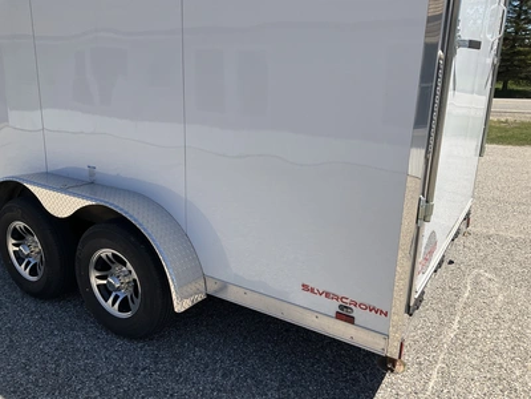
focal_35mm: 29
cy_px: 200
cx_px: 266
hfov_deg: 61.7
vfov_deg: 48.2
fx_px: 445
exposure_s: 1/1786
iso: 25
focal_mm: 3
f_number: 1.8
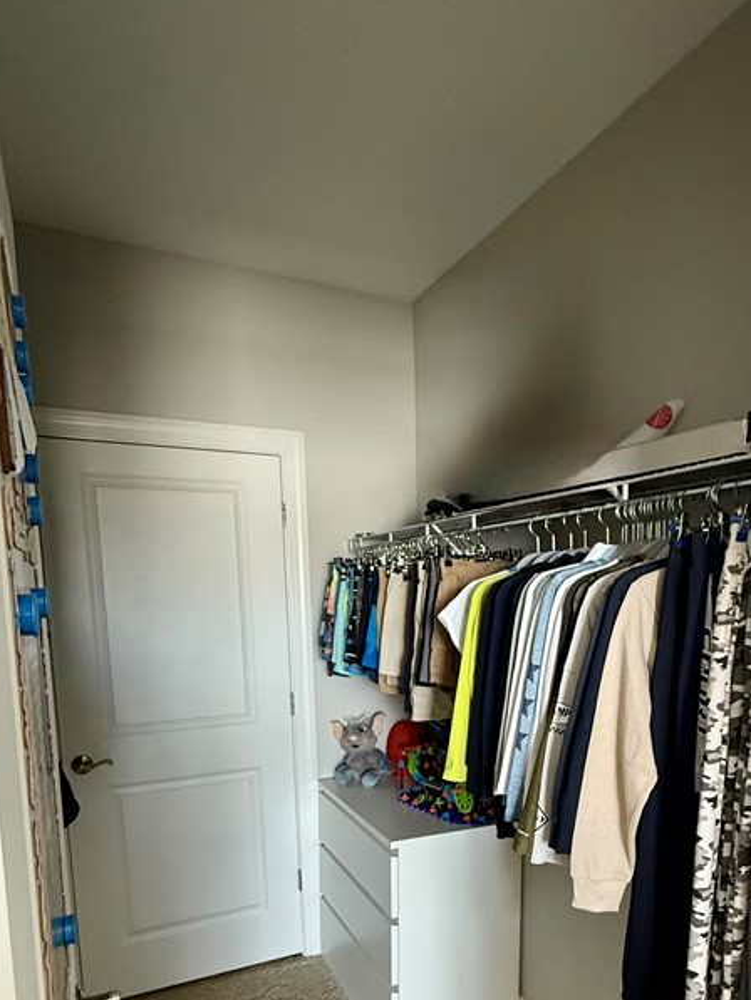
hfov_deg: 56.3
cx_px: 456
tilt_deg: -6.8
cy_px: 692
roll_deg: -0.8
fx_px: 694
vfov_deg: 68.9
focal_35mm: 24
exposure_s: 1/72
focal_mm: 2.22
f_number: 2.2
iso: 320
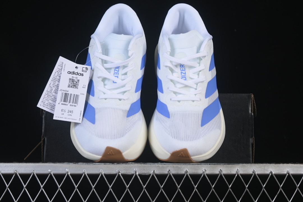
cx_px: 152
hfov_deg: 27.0
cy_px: 101
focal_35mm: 75
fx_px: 631
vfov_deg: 18.2
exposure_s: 1/100
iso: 160
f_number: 8
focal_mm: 50
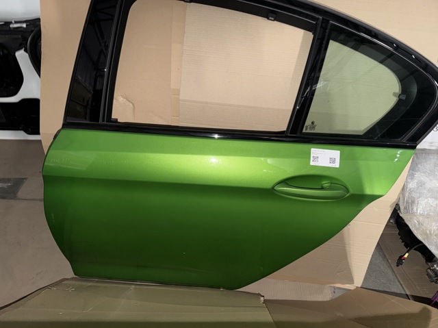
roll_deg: -2.5
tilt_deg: -37.6
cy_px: 164
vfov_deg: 56.8
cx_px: 219
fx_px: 303
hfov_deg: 71.6
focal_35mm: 24
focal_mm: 6.76
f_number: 1.78
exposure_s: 1/4
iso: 64
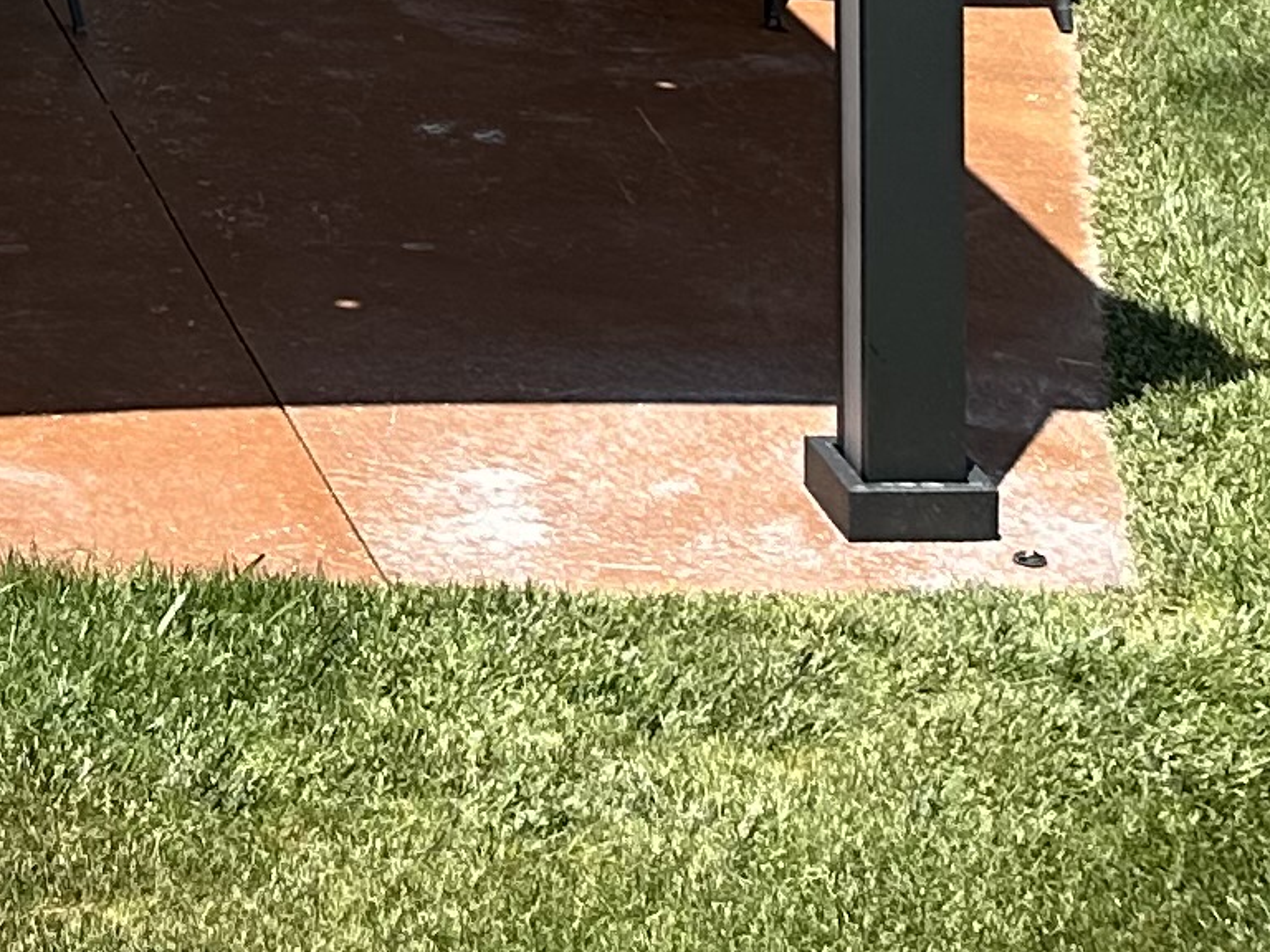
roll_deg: -1.2
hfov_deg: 14.9
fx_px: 4623
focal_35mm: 126
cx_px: -380
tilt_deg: +2.5
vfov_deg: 10.2
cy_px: -1344
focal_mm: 6.86
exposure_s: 1/4184
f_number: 1.78
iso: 80
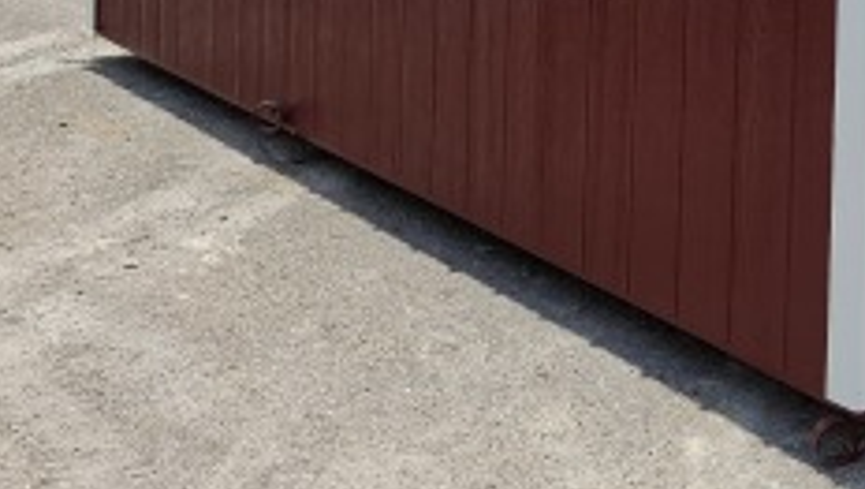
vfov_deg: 15.9
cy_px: -265
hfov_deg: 28.5
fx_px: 1584
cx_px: 880
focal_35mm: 69
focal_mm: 5.54
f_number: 1.8
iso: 50
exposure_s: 1/2646
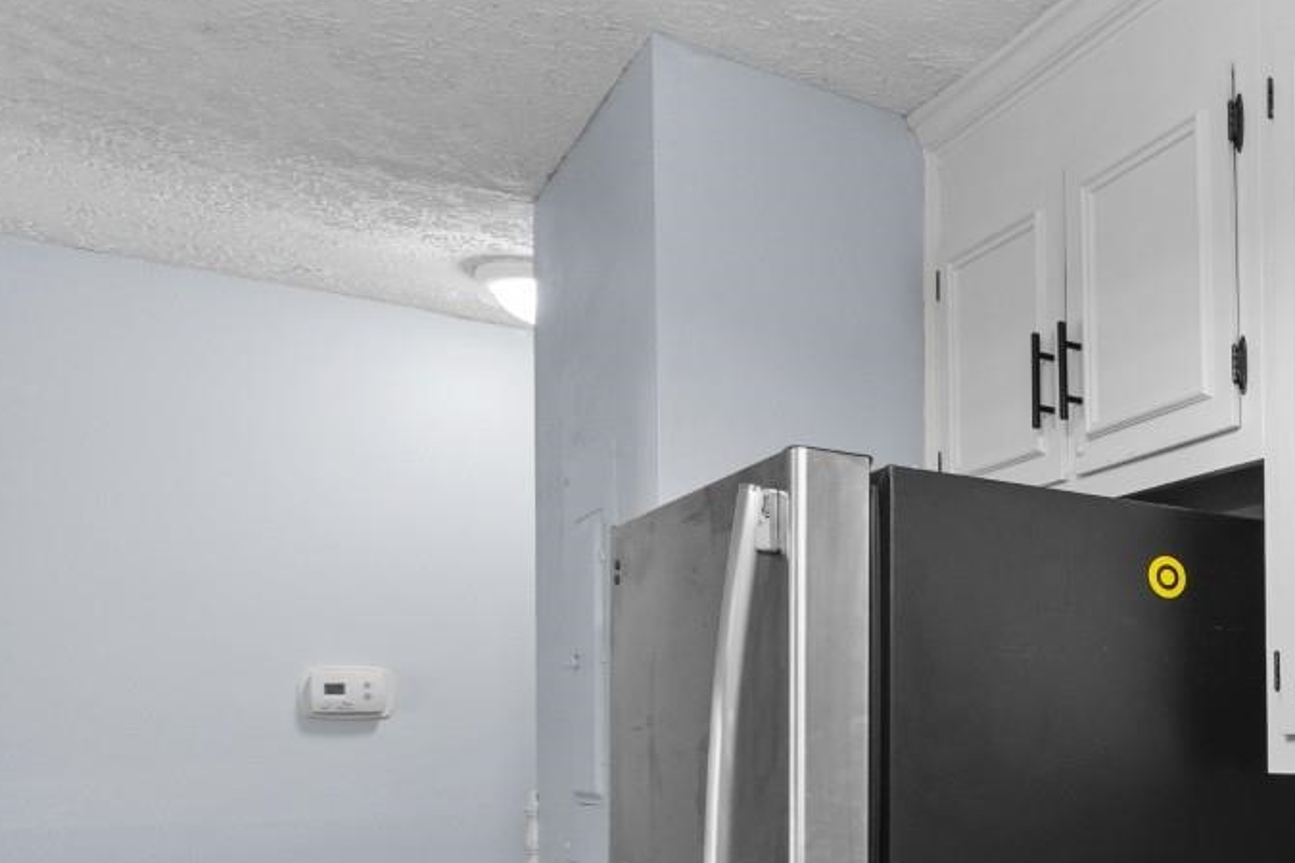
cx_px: 1510
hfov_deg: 40.0
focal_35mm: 36
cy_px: 746
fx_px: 1295
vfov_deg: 35.1
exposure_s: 1/6
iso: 100
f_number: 4.5
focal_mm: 10
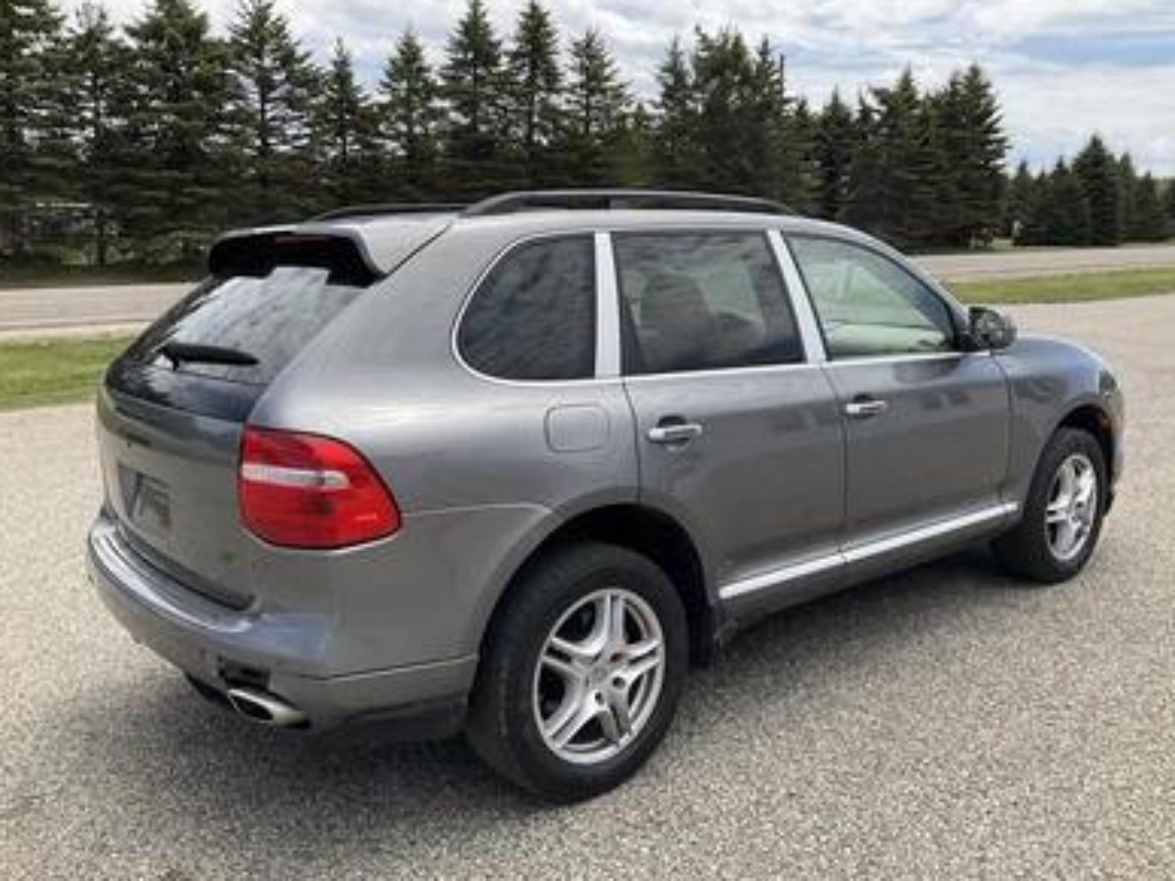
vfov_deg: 46.8
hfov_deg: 60.0
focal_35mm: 30
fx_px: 1018
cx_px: 592
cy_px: 437
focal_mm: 3
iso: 25
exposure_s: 1/1168
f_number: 1.8
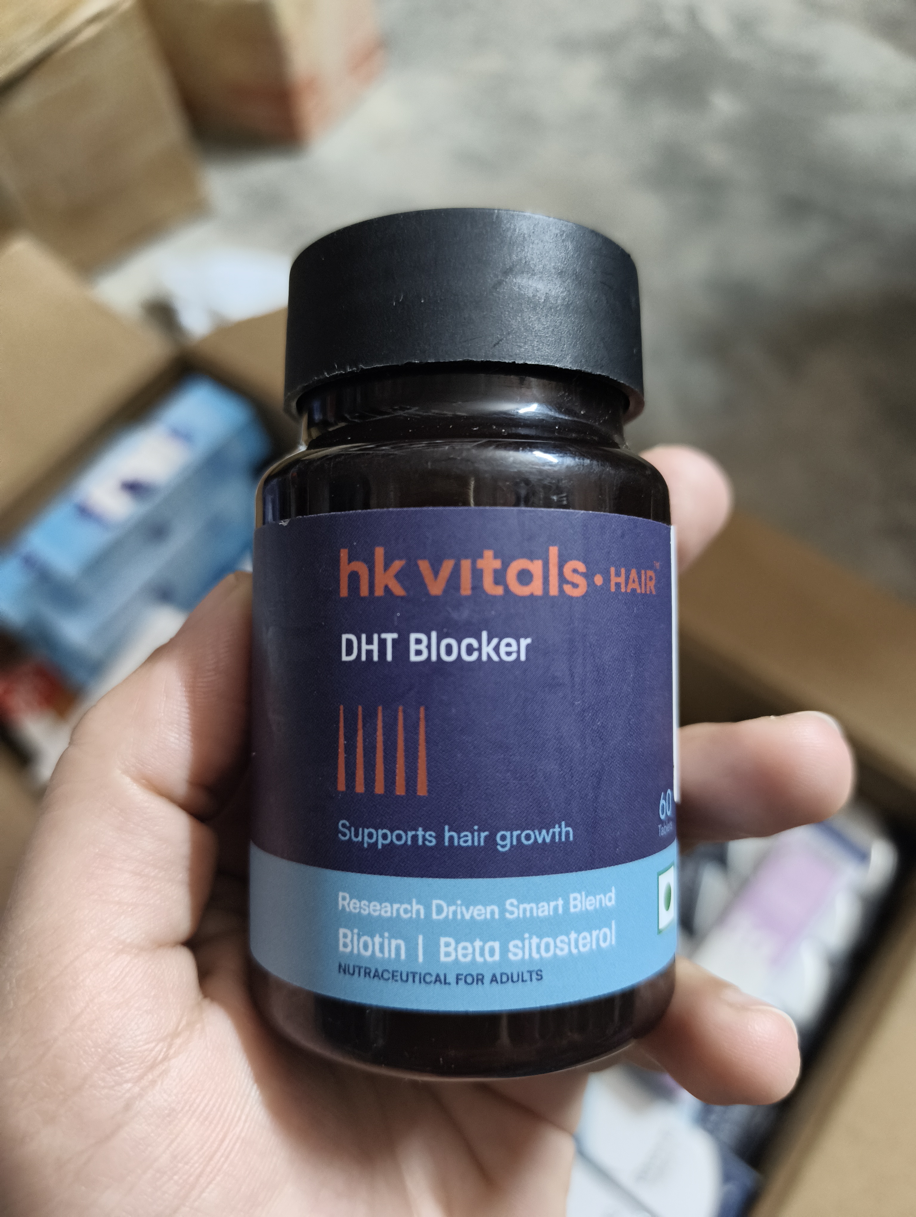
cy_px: 608
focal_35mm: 24
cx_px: 458
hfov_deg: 56.9
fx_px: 845
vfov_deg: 71.5
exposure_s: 1/50
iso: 1538
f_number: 1.87
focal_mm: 5.56
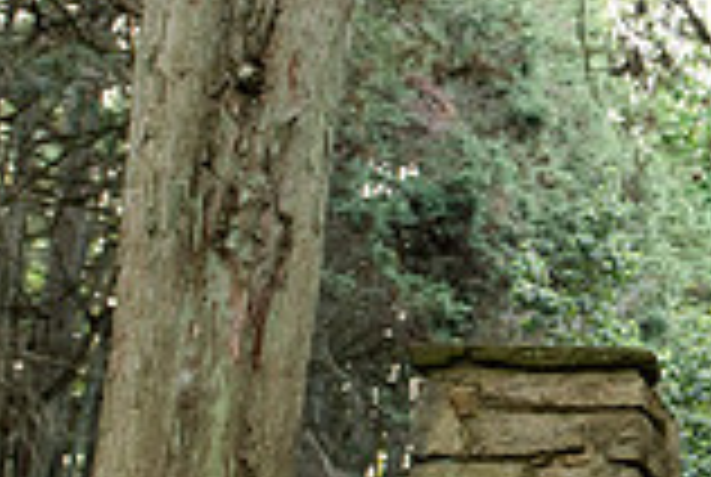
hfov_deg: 20.2
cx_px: 923
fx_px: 1820
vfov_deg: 14.9
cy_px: 272
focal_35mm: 92
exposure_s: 1/100
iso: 1000
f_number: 4
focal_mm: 24
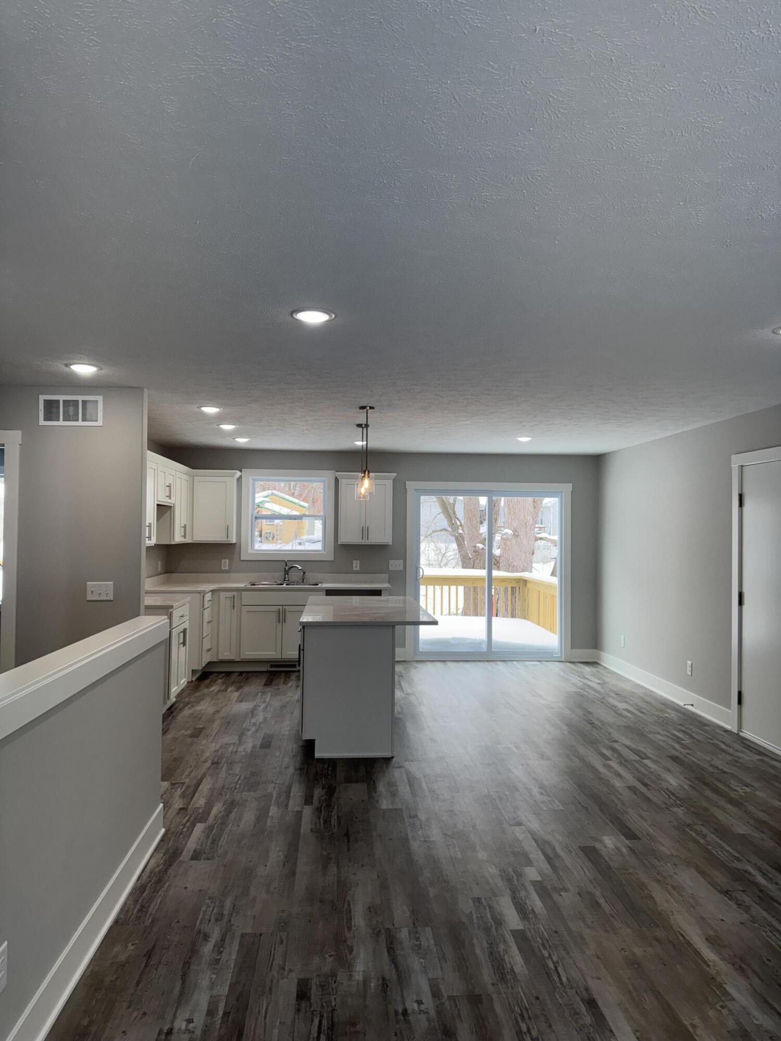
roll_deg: -0.3
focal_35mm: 24
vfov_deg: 71.6
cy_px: 520
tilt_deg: +0.3
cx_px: 390
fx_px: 722
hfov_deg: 56.8
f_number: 1.78
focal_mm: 6.76
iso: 80
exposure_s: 1/374
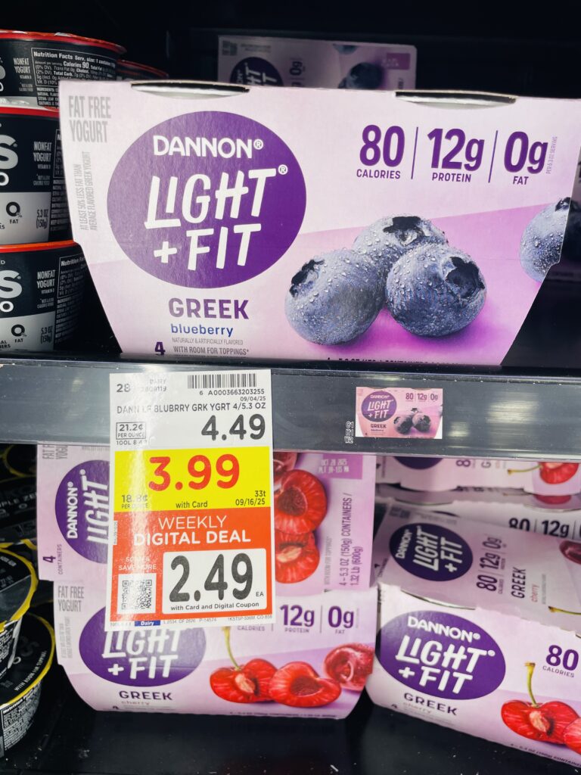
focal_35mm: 26
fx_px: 582
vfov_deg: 67.3
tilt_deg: -19.5
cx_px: 290
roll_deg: -1.8
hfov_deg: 53.1
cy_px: 388
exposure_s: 1/121
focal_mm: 4.2
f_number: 1.6
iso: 40
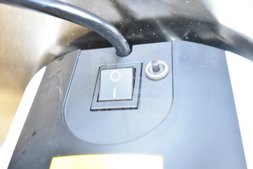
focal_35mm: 39
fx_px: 274
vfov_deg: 34.2
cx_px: 126
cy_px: 84
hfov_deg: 49.5
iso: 1600
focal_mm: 26
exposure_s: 1/80
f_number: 4.2
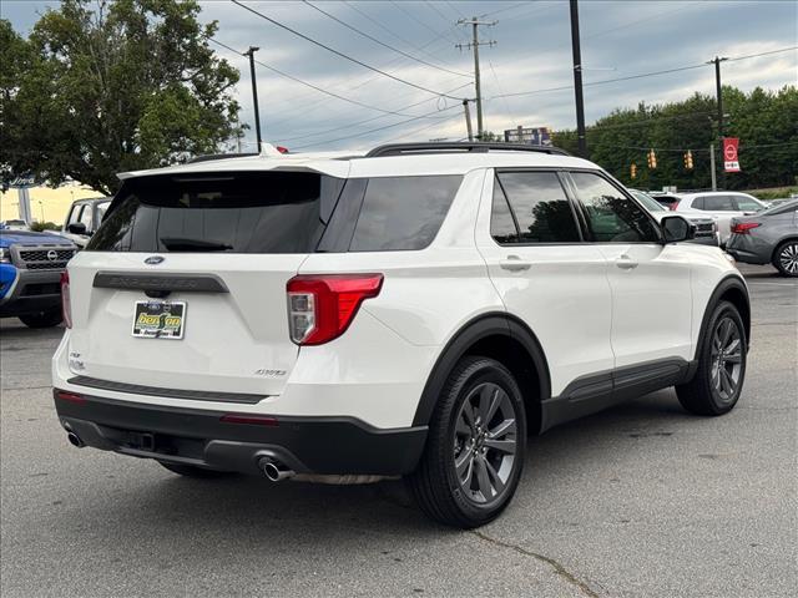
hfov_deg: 39.7
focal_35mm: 48
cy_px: 299
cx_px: 399
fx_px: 1107
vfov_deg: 30.3
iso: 64
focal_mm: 6.76
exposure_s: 1/678
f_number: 1.78
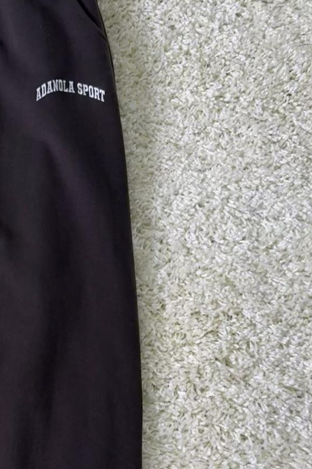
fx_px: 702
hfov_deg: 24.3
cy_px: 372
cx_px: 30
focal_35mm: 54
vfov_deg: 35.7
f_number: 1.78
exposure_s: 1/100
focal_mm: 6.76
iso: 80
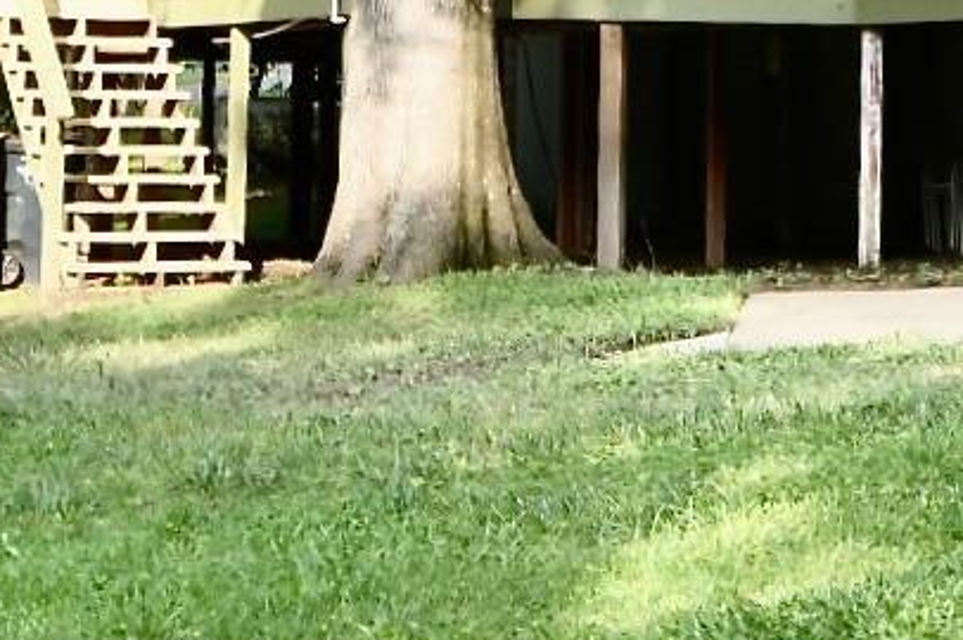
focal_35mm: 138
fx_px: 3688
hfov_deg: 14.1
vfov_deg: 9.7
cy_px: -183
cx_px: 1365
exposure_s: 1/100
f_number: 9
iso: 400
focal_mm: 24
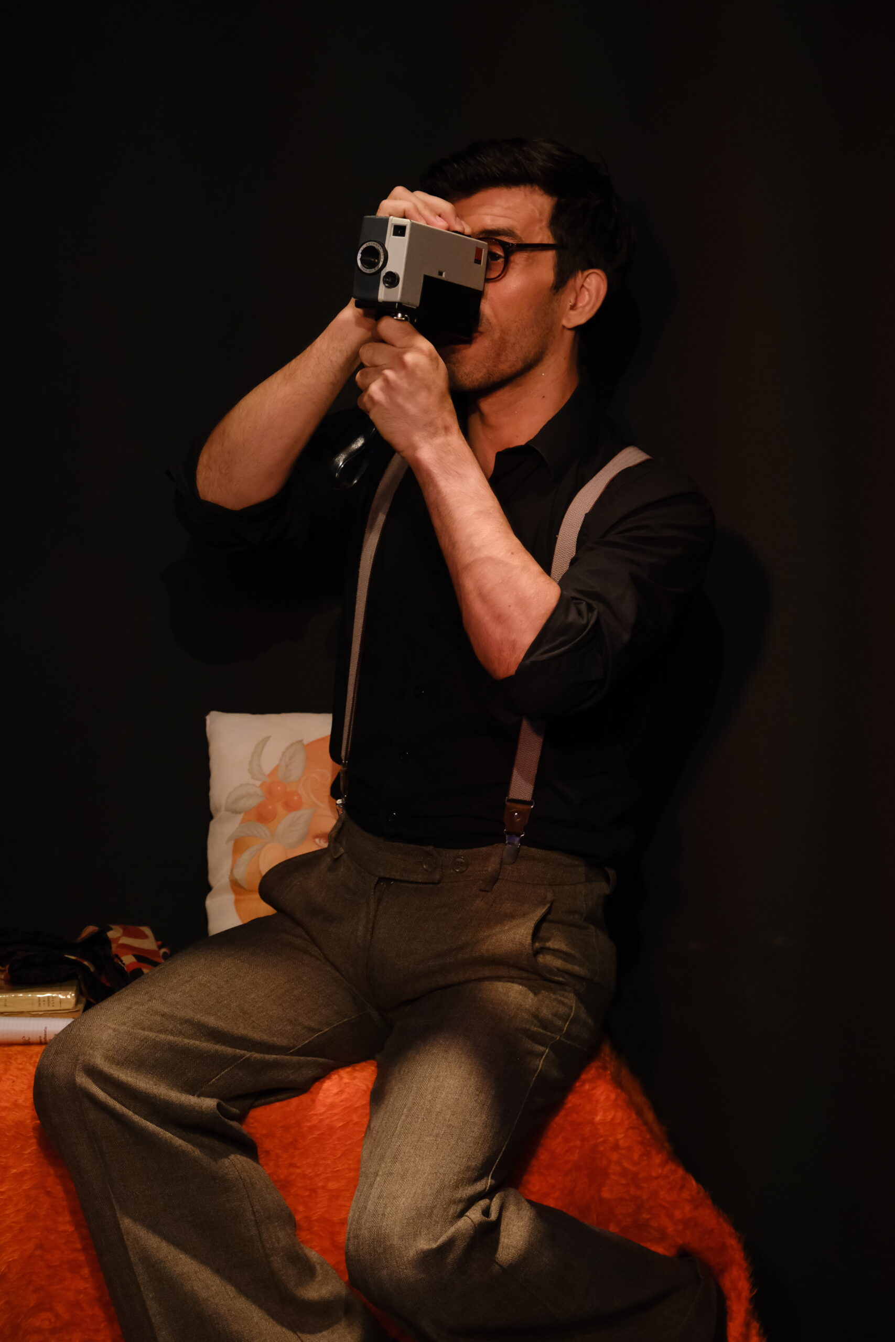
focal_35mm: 131
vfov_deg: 15.6
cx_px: 448
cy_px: 671
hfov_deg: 10.5
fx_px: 4884
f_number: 3.2
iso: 3200
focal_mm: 87.1
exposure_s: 1/125
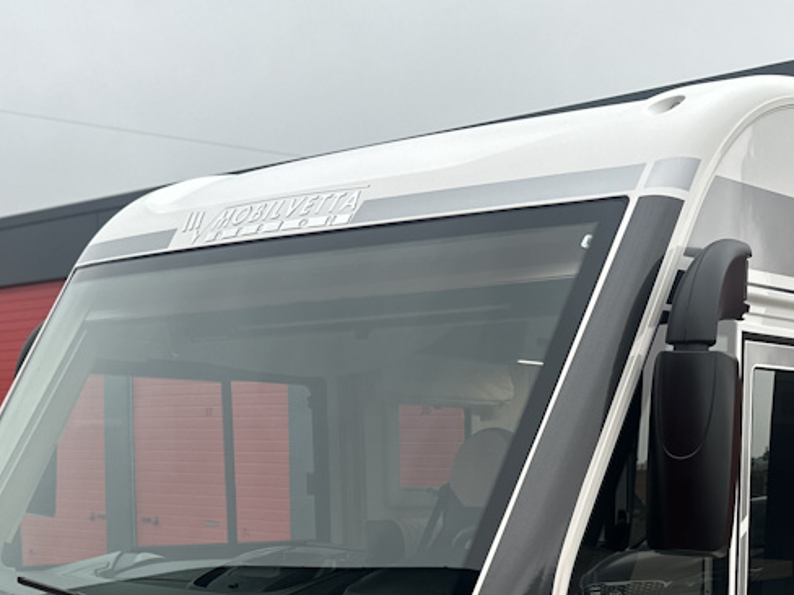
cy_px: 662
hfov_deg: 32.0
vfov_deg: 23.3
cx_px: 609
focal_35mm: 59
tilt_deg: -7.2
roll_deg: -1.2
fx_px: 1353
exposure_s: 1/549
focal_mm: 6.86
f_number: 1.78
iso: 80
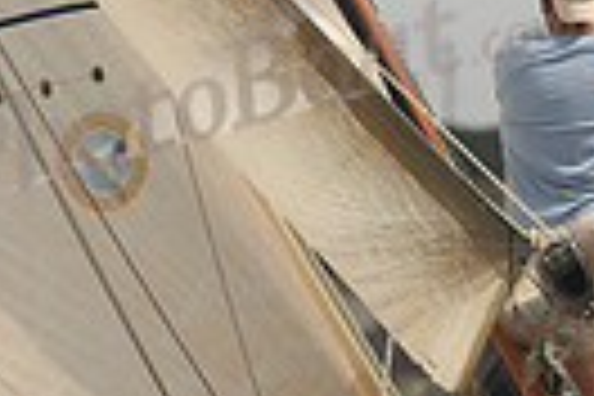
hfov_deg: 1.2
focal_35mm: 1760
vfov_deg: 0.8
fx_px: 29038
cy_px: 259
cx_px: 814
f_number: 7.1
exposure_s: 1/1000
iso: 250
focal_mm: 400
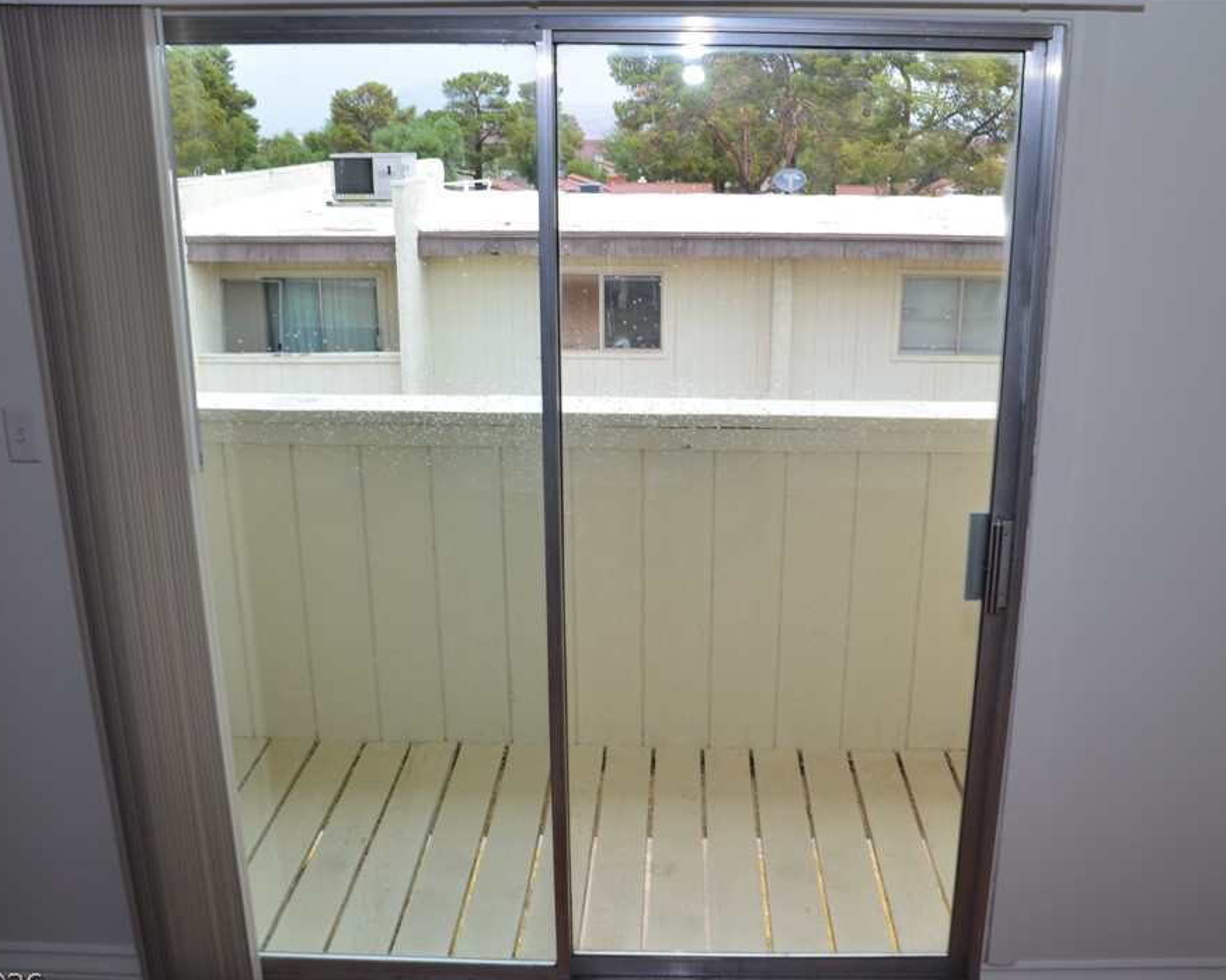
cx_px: 660
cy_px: 501
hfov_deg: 51.5
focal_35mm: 35
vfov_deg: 42.2
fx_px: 1270
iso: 200
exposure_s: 1/60
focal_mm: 20
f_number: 10
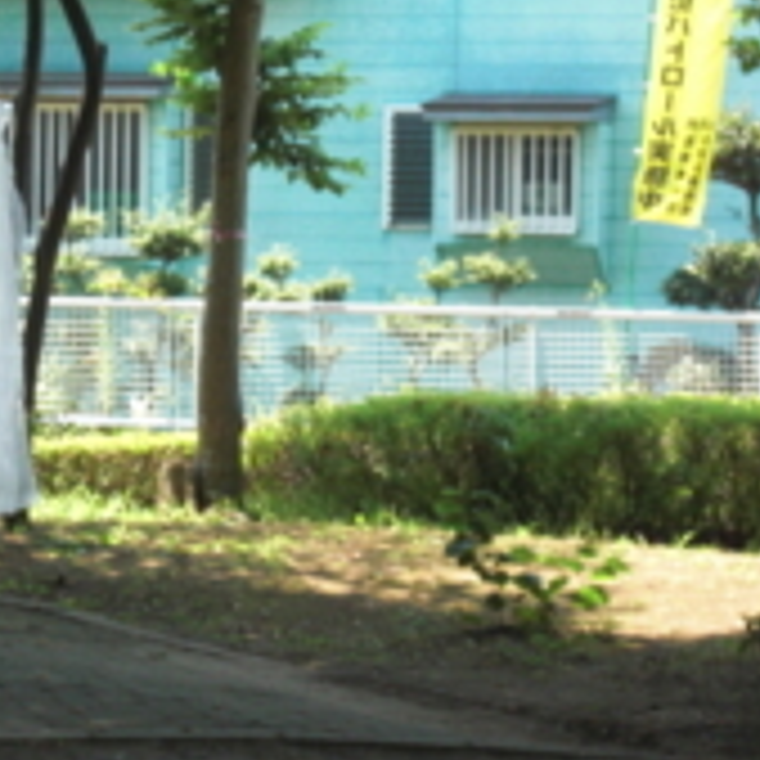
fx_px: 5837
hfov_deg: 7.4
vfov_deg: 7.4
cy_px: 243
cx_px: -4
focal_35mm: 235
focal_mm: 19.6
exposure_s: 1/160
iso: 200
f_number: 5.8
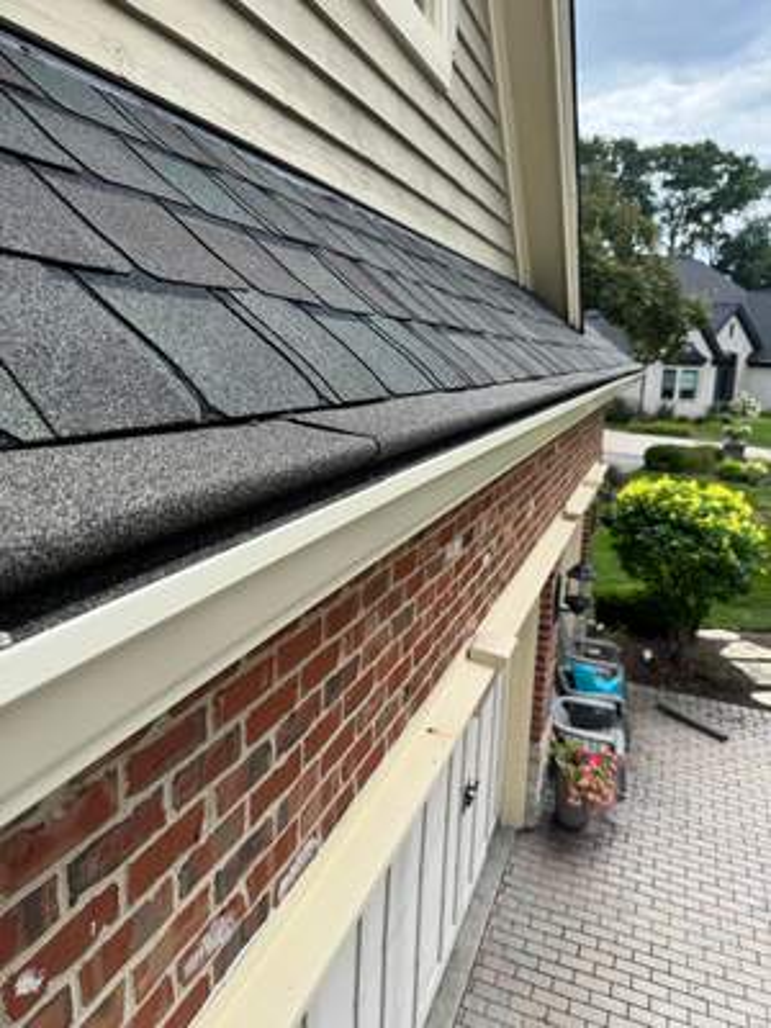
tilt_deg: -13.8
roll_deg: -1.1
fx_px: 713
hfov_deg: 56.8
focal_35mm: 24
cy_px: 514
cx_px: 386
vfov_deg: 71.6
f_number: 1.78
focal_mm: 6.76
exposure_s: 1/1818
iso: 80
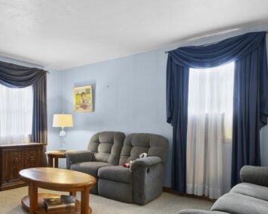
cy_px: 123
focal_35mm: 30
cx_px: 83
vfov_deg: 48.3
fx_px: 238
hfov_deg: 57.1
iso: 400
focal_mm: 14
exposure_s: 1/1.67
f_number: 8
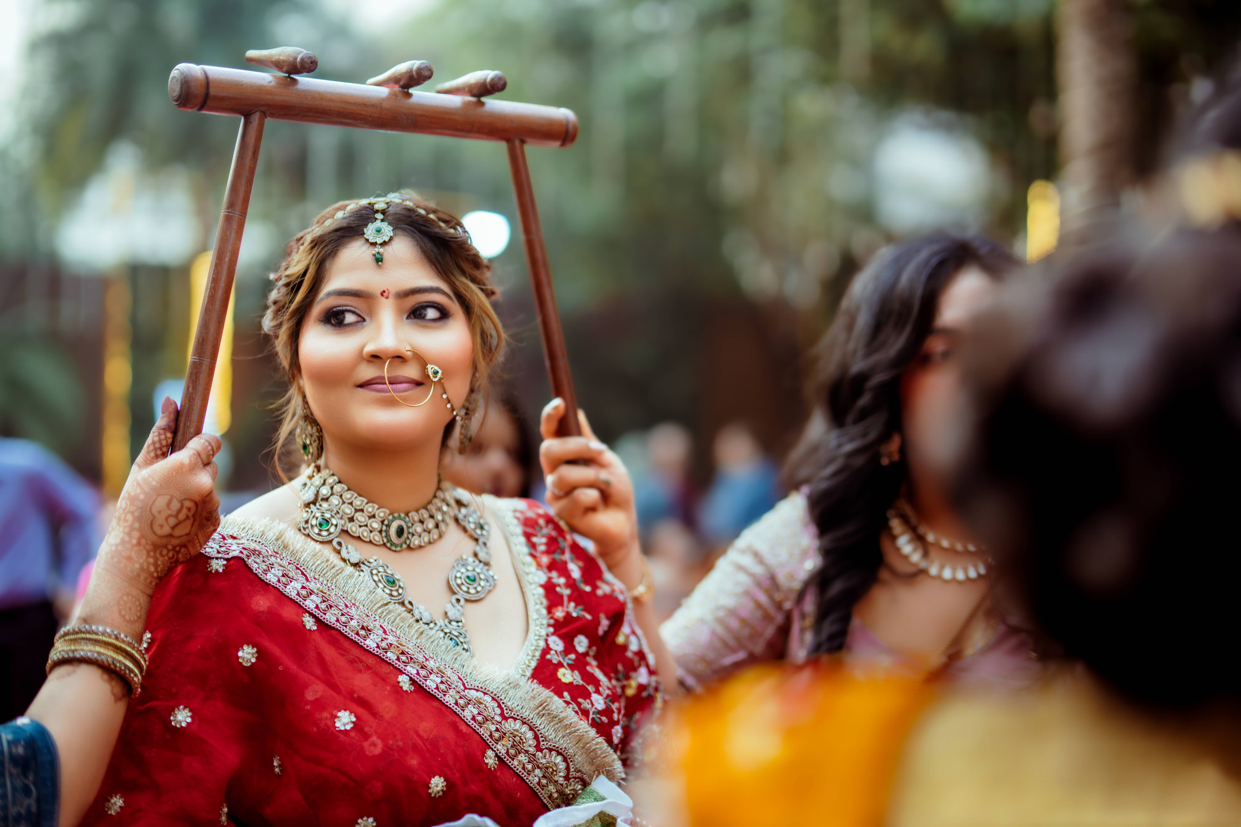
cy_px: 414
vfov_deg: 27.0
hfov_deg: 39.6
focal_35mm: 50
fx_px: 1724
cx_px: 620
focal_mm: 50
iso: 125
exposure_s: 1/250
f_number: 1.4
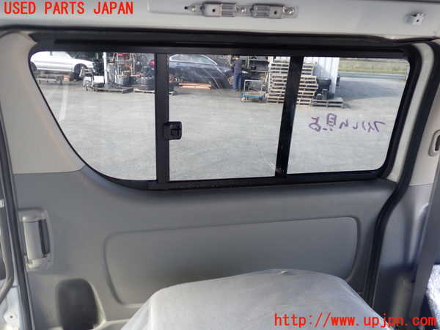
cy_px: 165
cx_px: 220
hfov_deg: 60.0
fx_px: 381
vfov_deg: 46.8
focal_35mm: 30
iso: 200
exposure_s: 1/40
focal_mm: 5.4
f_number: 2.3
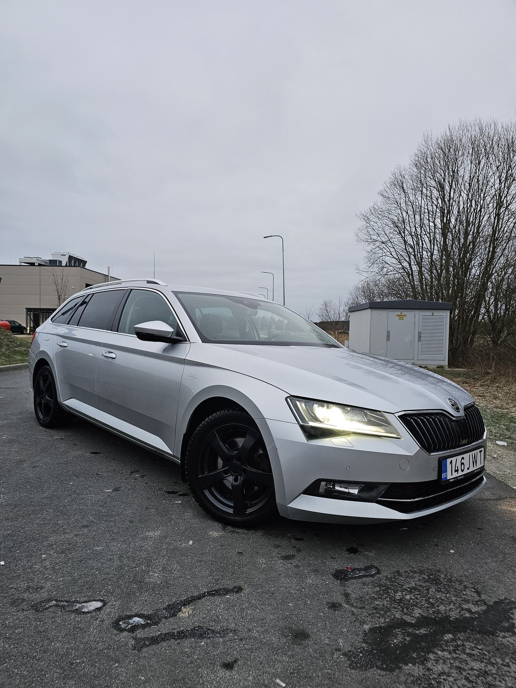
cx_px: 258
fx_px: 457
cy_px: 344
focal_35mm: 23
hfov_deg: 58.9
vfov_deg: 73.9
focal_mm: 6.3
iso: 160
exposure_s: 1/62
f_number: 1.7
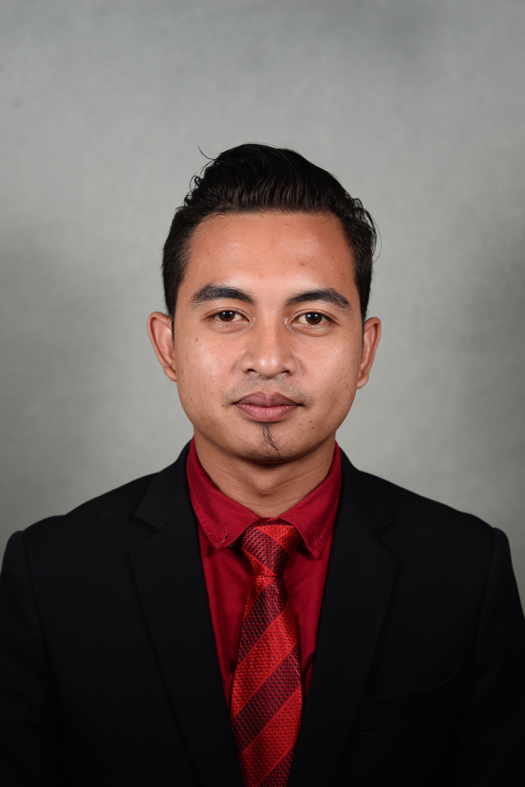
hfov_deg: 27.0
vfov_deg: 39.6
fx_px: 1093
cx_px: 262
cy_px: 394
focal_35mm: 50
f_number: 6.3
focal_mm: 50
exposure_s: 1/200
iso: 250
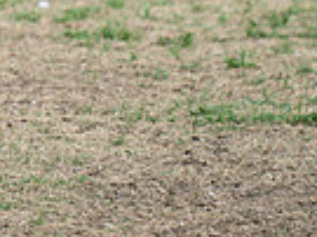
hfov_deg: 3.0
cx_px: -238
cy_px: -238
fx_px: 5938
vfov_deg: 2.3
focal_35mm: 649
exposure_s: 1/2000
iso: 160
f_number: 3.2
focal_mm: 140
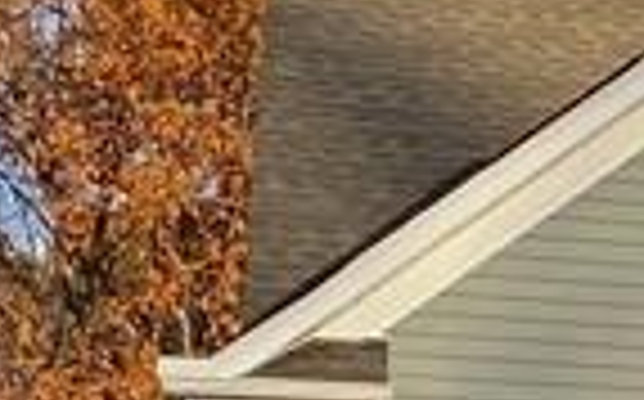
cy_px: 800
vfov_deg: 6.4
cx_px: 1585
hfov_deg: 9.4
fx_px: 3471
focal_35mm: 198
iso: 32
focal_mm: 4.25
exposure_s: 1/1866
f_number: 1.8
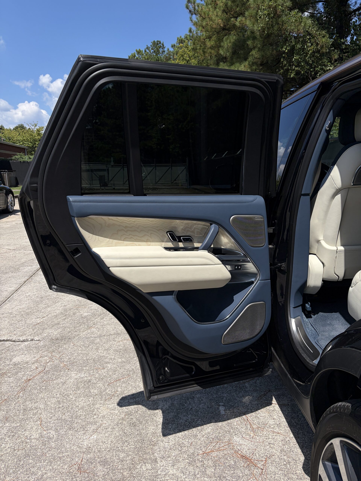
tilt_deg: -9.2
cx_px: 180
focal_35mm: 26
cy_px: 240
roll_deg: +0.7
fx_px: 362
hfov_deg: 53.1
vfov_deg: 67.3
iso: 64
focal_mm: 5.96
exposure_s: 1/8850
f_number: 1.6
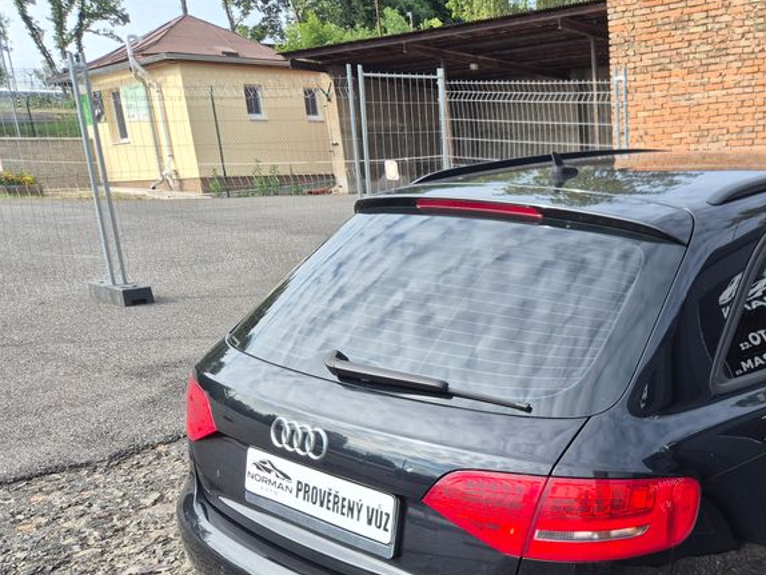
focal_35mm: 41
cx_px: 642
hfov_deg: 43.1
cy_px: 454
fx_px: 908
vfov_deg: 34.2
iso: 25
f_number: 1.8
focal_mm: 5.4
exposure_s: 1/578
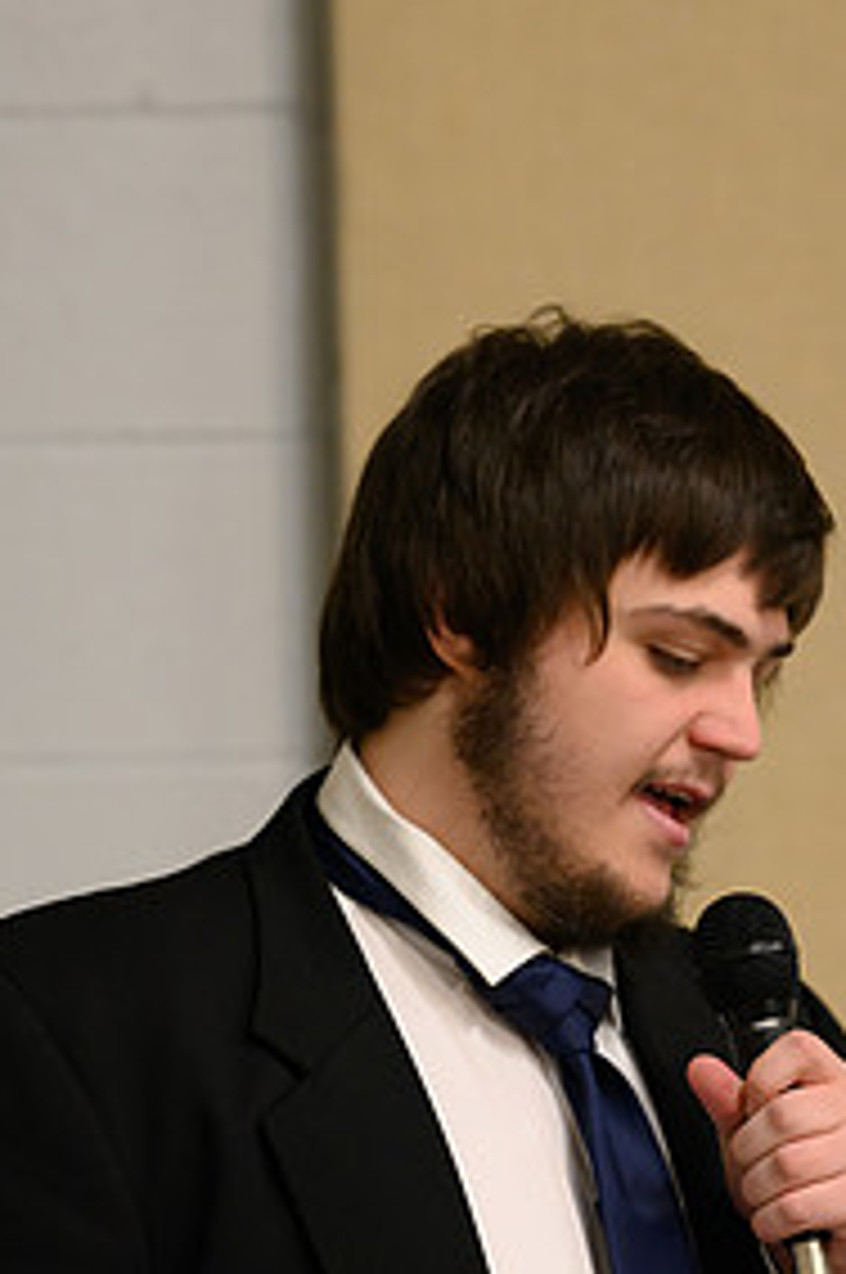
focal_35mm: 215
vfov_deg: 9.6
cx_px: 554
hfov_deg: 6.4
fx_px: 7597
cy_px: 923
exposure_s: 1/200
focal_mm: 135
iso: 5000
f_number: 3.2
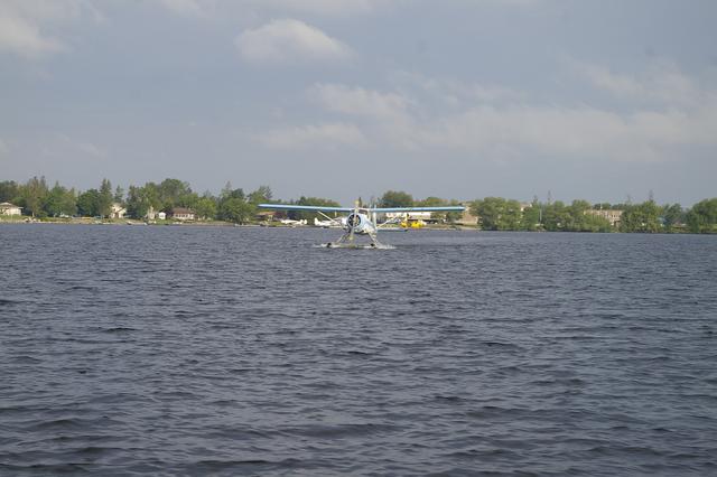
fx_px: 1642
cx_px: 358
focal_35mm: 82
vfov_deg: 16.5
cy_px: 238
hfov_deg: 24.6
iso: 400
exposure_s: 1/750
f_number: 9.5
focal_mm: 55
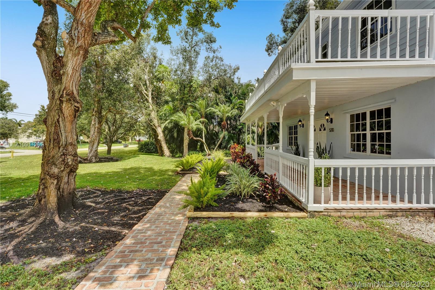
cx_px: 218
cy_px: 145
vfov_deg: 69.5
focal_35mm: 17
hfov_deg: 92.3
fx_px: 209
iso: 1600
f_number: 22
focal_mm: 17.3
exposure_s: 1/640
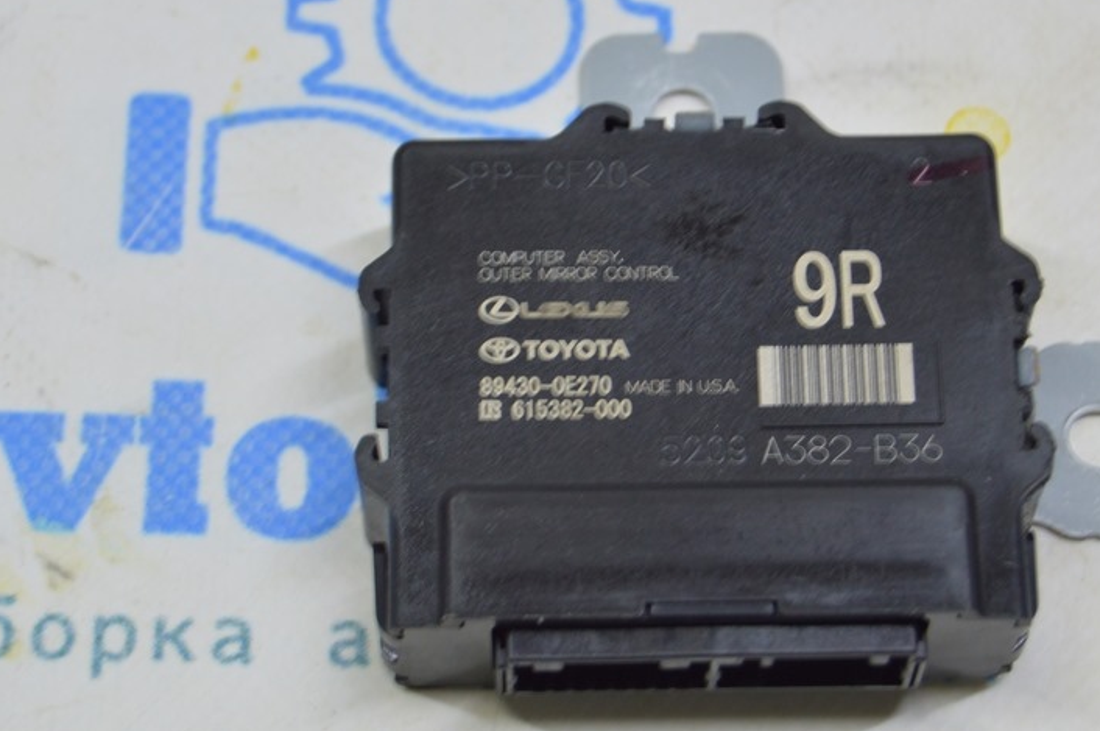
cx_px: 645
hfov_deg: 17.1
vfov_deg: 11.4
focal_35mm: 120
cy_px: 311
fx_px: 3654
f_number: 5.6
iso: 400
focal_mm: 55
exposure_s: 1/20
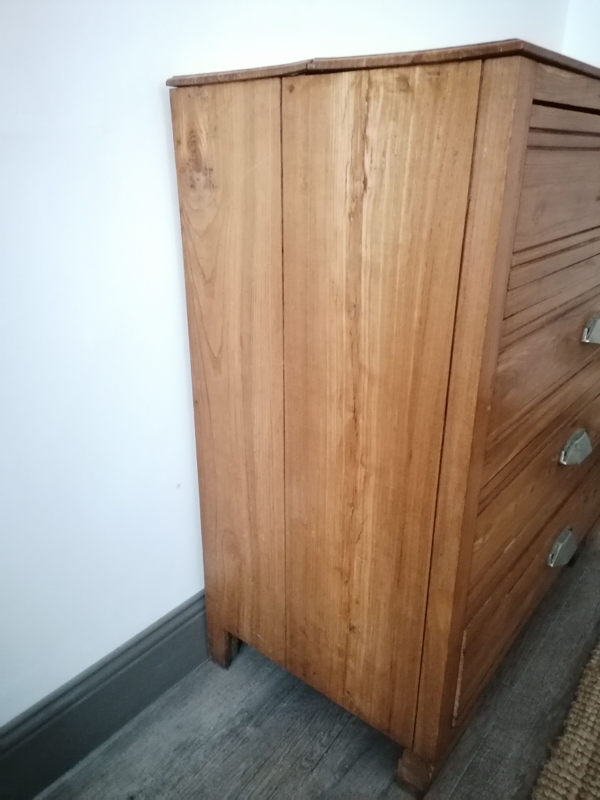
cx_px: 300
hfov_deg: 51.4
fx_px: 624
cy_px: 400
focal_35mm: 27
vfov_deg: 65.3
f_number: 1.8
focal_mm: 4.75
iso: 4000
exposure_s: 1/12.5
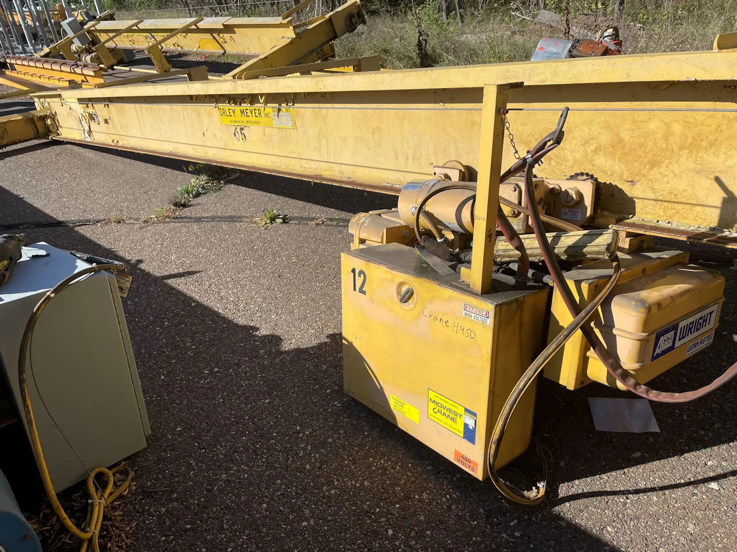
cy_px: 276
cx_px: 368
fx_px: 553
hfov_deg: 67.3
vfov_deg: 53.0
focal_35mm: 26
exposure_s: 1/3861
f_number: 1.6
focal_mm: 4.2
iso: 32
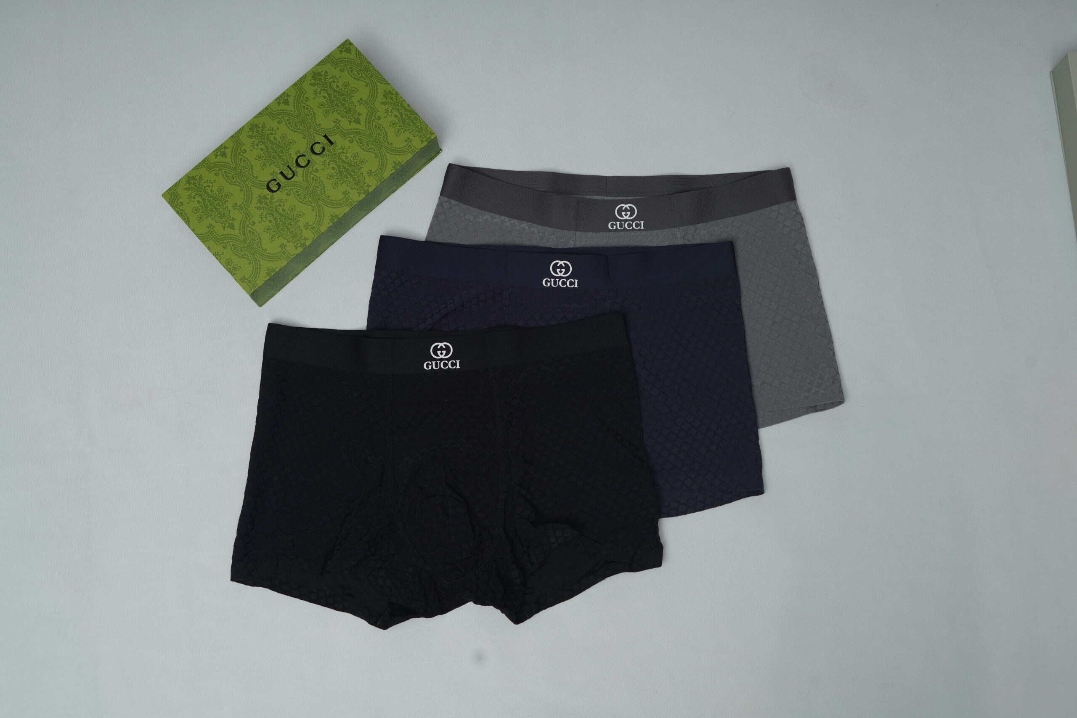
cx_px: 538
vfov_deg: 27.0
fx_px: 1496
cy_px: 359
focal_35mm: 50
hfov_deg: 39.6
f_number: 6.3
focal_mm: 50
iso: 320
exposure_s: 1/200
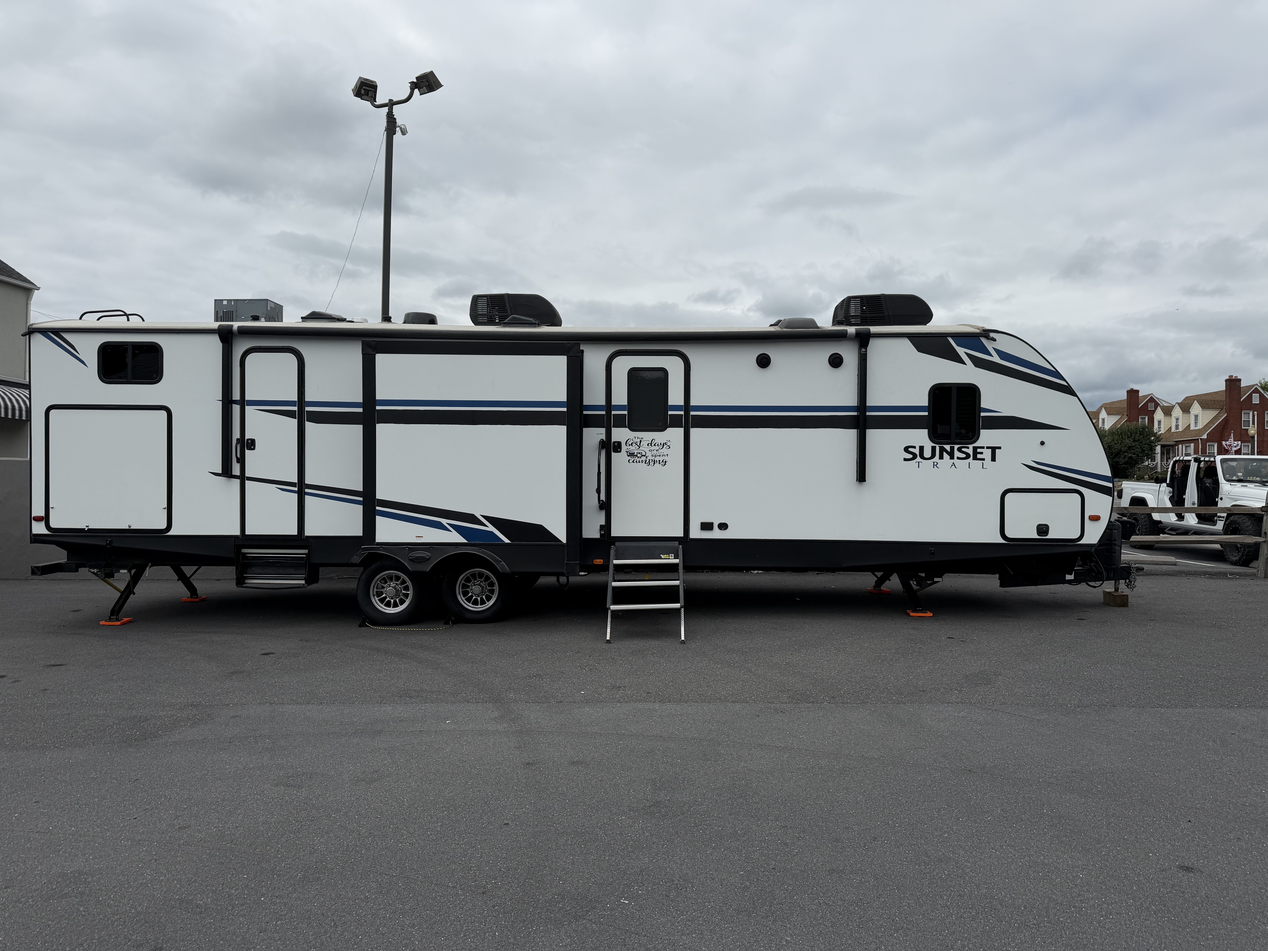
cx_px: 634
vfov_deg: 56.8
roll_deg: -1.1
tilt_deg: +1.4
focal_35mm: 24
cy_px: 476
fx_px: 879
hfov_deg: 71.6
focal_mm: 6.76
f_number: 1.78
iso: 80
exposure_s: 1/9091
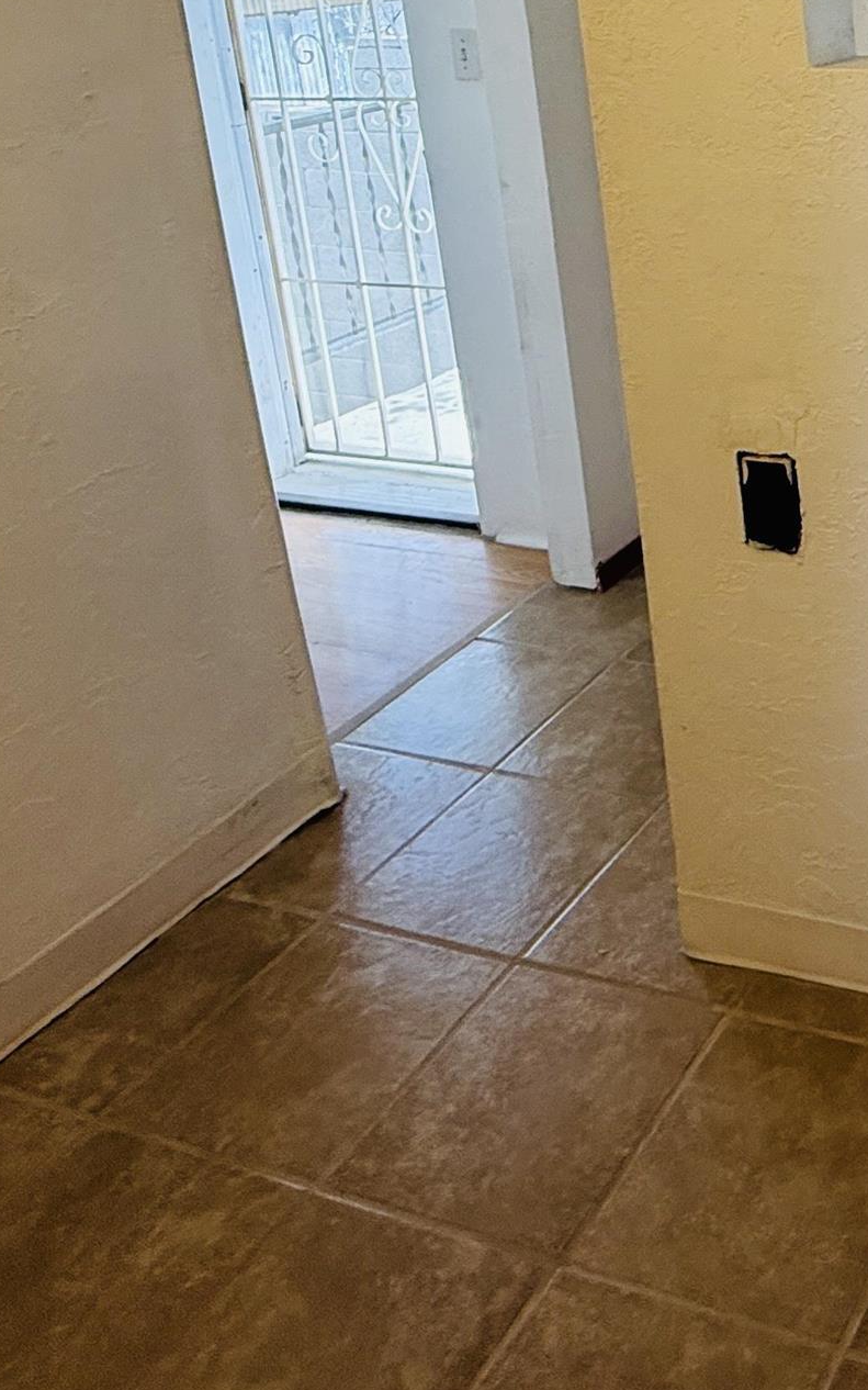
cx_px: 1111
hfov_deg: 29.1
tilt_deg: -12.2
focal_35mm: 36
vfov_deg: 48.9
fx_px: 1363
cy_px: 167
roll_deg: +2.1
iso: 125
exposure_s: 1/120
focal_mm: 2.22
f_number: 2.2
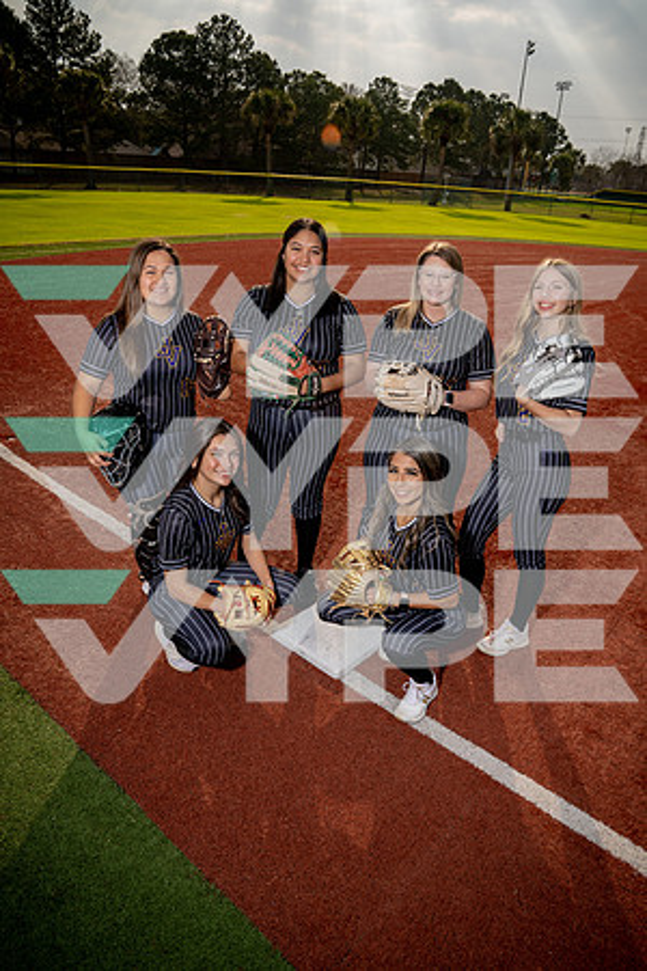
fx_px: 647
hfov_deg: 53.1
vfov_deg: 73.7
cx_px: 324
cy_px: 486
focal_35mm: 24
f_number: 8
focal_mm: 24
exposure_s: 1/250
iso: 100
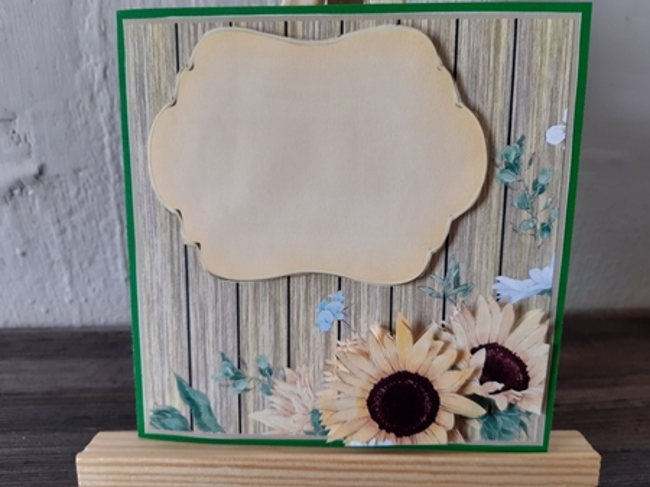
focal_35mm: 26
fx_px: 488
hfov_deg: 67.3
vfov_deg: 53.0
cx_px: 325
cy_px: 244
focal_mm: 3.92
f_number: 1.7
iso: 100
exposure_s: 1/50
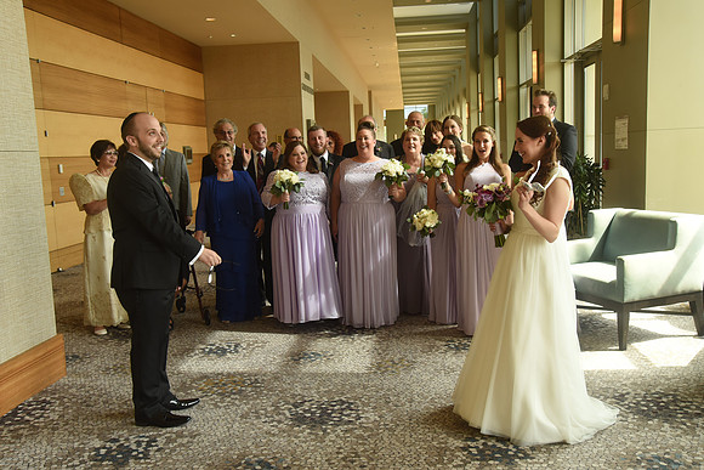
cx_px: 352
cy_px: 235
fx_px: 665
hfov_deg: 55.8
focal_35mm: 34
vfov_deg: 38.9
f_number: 7.1
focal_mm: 34
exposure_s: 1/250
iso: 1250
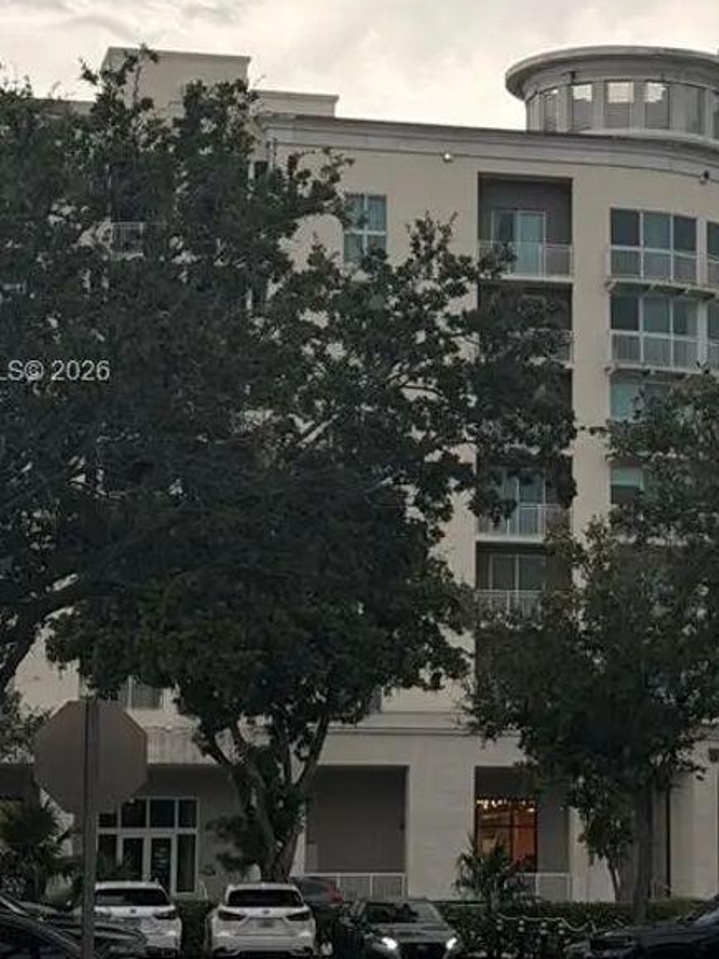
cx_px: 608
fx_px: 3129
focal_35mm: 113
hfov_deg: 13.0
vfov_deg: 17.4
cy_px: 373
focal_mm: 6.76
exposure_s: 1/2494
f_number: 1.78
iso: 64
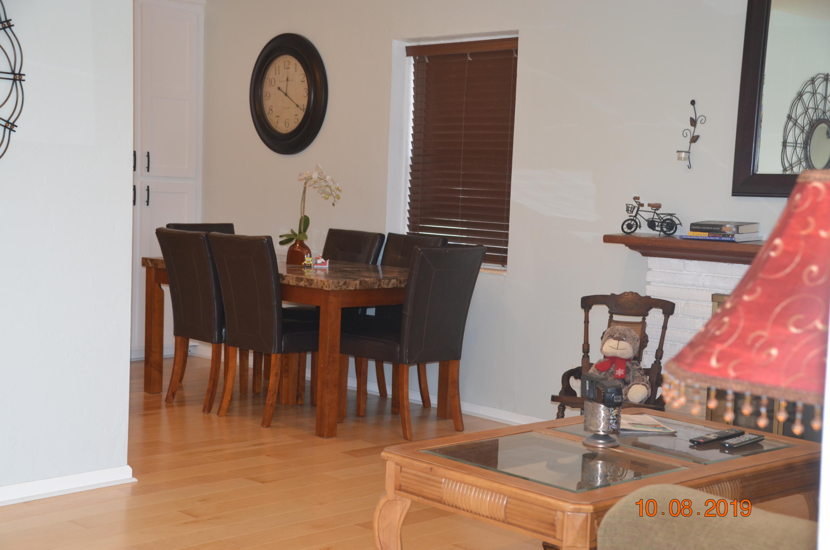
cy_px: 275
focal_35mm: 52
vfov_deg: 25.6
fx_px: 1208
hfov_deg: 37.9
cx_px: 415
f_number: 4.5
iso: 720
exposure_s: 1/60
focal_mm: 35
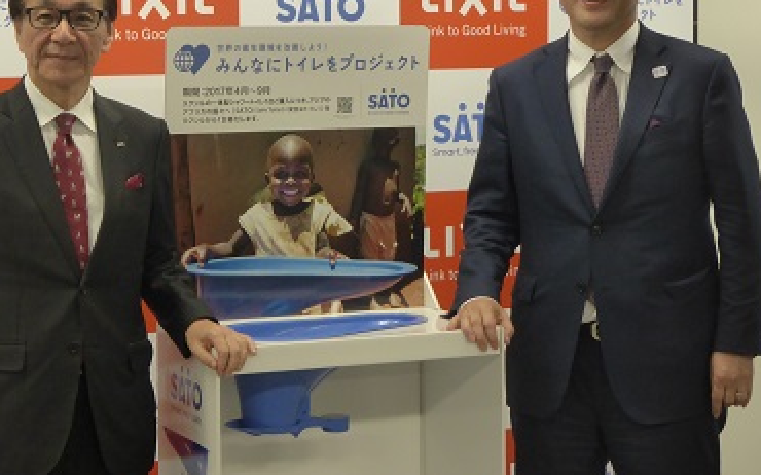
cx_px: 354
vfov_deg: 12.5
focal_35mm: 104
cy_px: 127
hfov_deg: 20.0
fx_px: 2156
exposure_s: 1/40
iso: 400
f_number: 5
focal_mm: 12.5
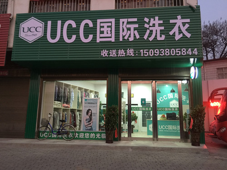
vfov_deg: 48.2
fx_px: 190
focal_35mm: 29
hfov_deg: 61.7
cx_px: 114
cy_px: 85
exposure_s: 1/4
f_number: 2.2
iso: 64
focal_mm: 4.15
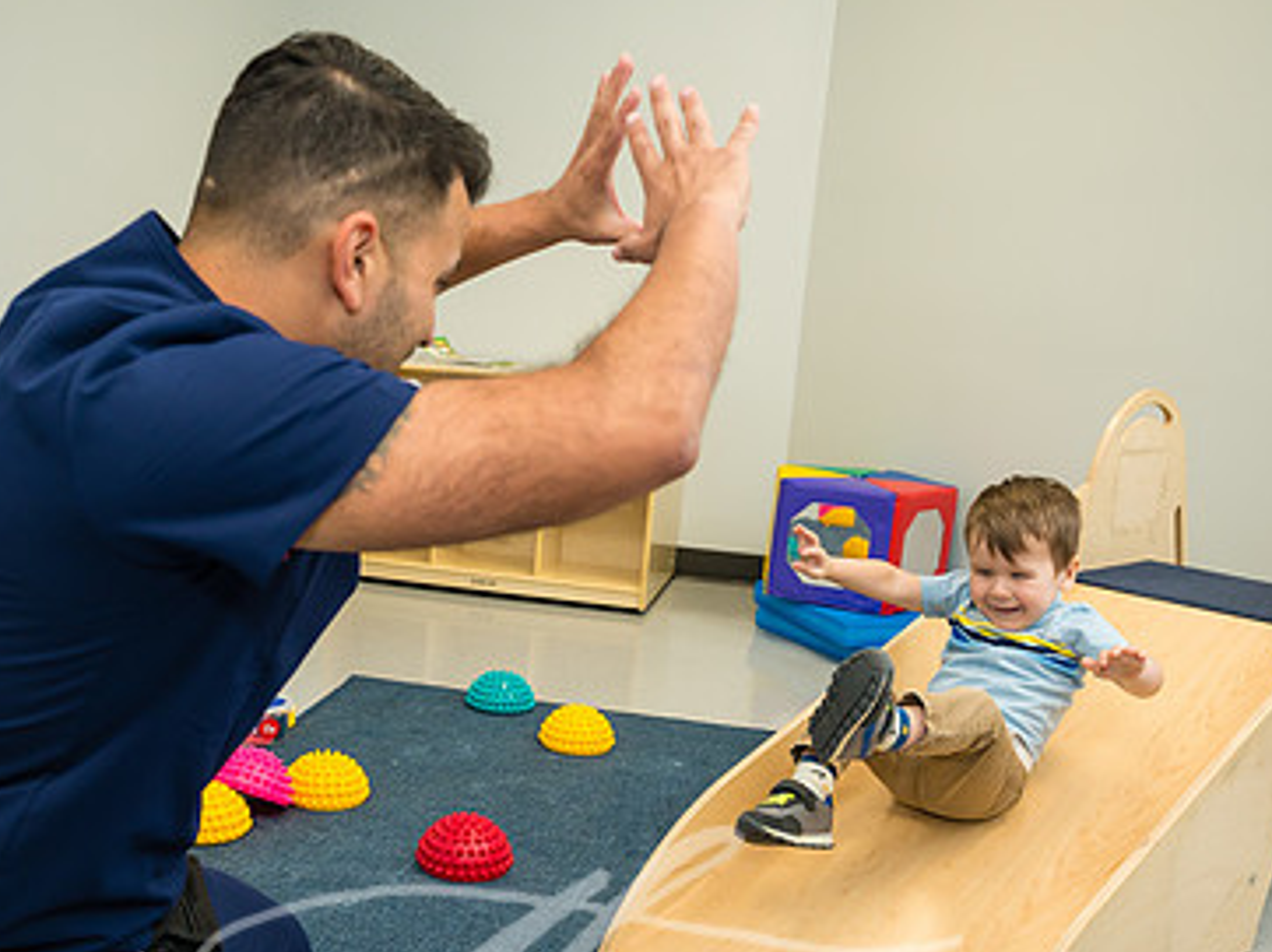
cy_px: 629
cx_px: 541
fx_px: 1359
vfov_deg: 38.2
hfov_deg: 50.0
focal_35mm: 37
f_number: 3.5
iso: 800
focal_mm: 24
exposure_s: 1/200
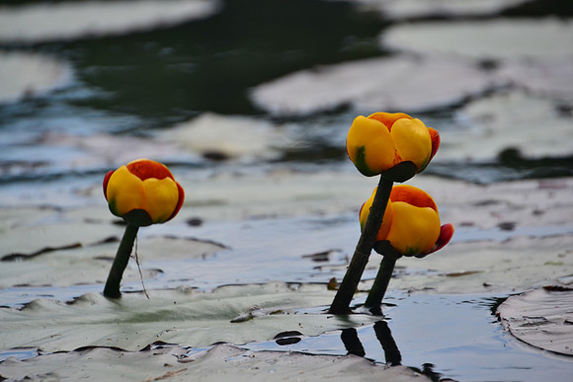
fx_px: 6447
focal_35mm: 405
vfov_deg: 3.4
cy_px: 191
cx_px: 286
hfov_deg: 5.1
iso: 100
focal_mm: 270
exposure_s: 1/200
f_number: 6.3
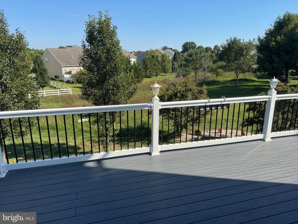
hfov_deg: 71.6
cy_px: 112
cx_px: 149
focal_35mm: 24
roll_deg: +0.5
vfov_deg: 56.8
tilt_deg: -12.4
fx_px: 207
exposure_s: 1/3096
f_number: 1.78
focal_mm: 6.76
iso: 80
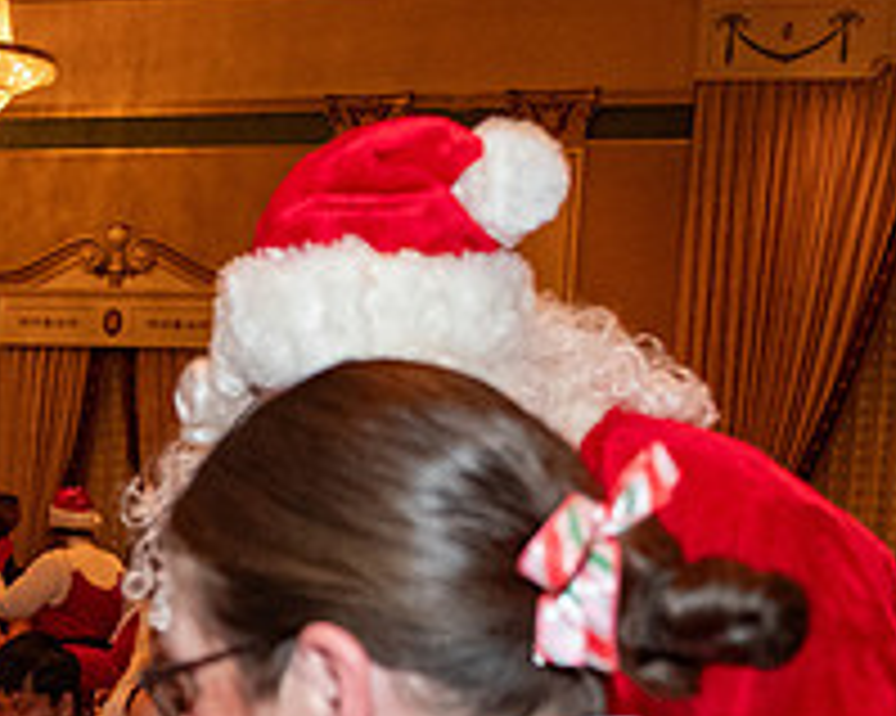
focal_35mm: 74
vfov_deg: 19.9
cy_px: 750
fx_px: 1961
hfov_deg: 23.7
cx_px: -153
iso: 2500
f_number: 2.8
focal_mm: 18
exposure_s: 1/125
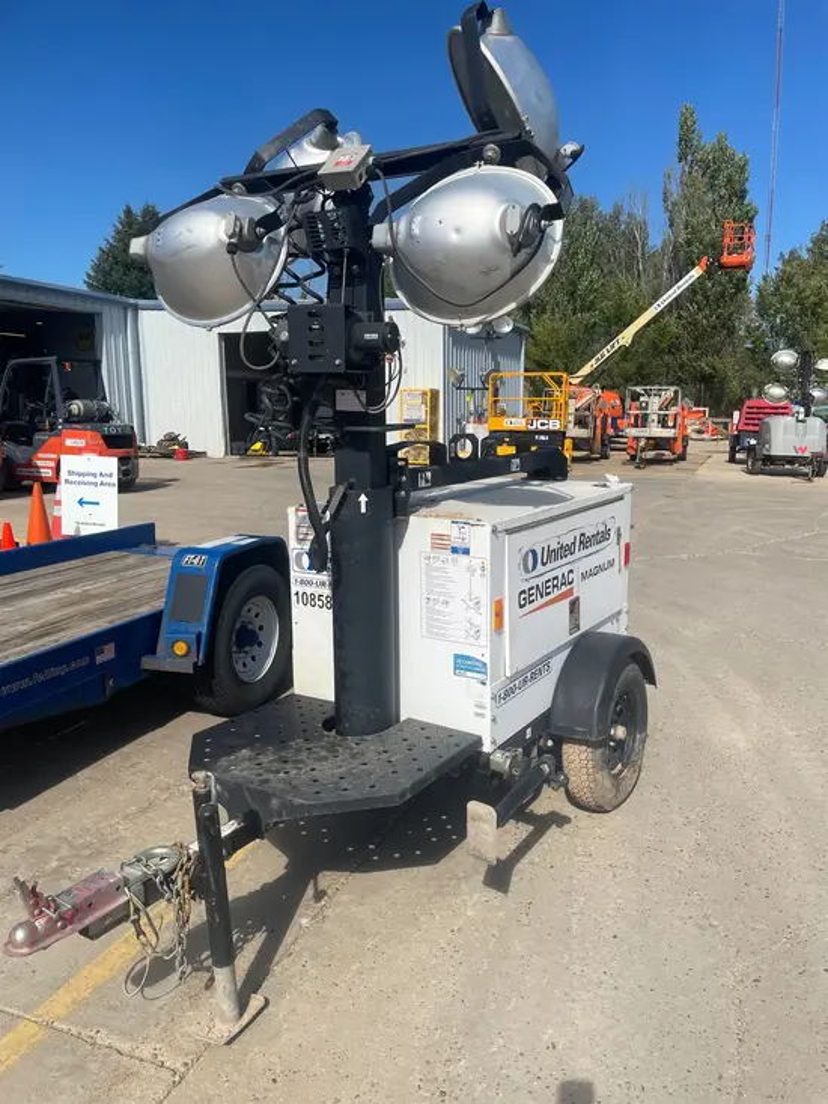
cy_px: 552
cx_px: 414
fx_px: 829
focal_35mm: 26
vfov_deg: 67.3
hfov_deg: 53.1
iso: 32
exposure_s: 1/4651
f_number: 1.6
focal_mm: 4.2
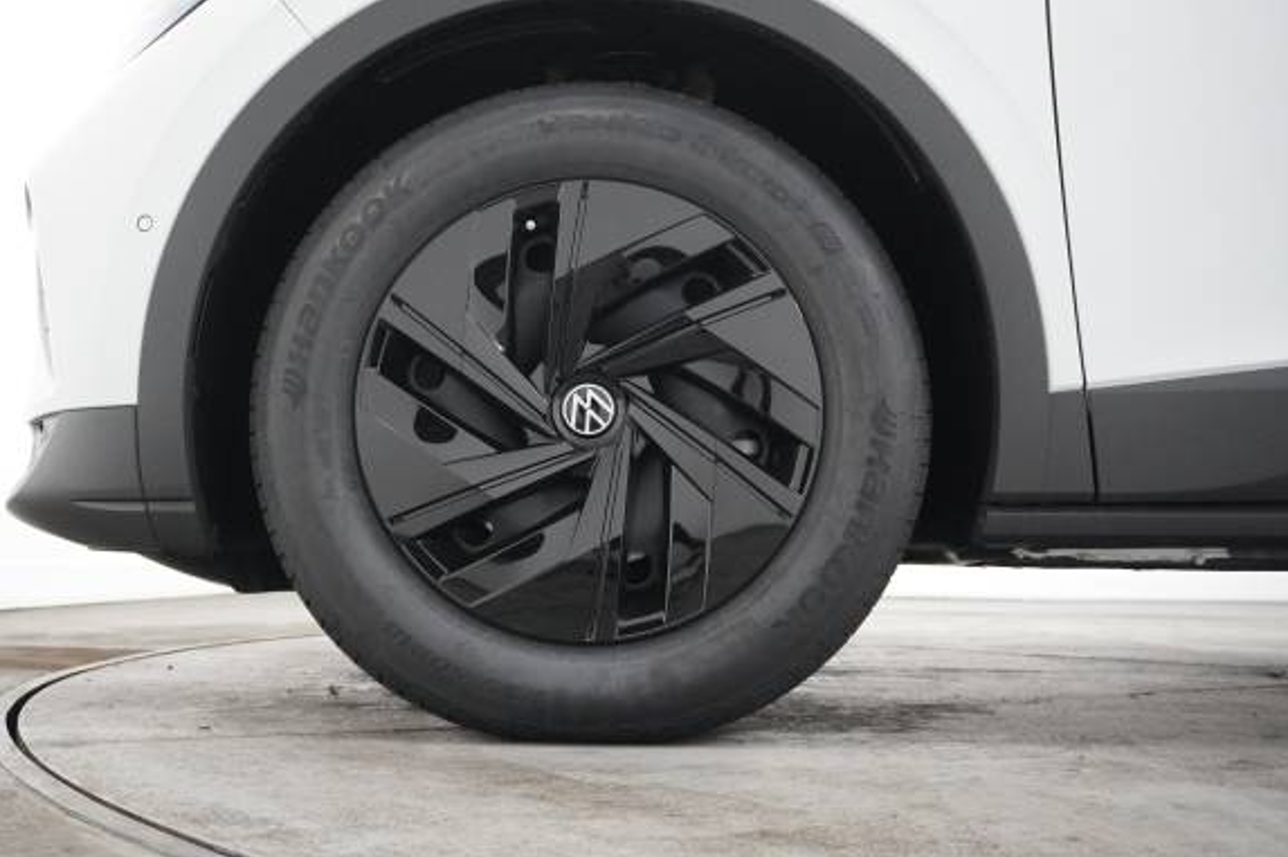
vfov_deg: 34.5
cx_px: 573
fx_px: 1378
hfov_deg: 50.0
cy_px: 405
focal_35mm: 39
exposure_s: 1/160
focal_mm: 23
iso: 5000
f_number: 4
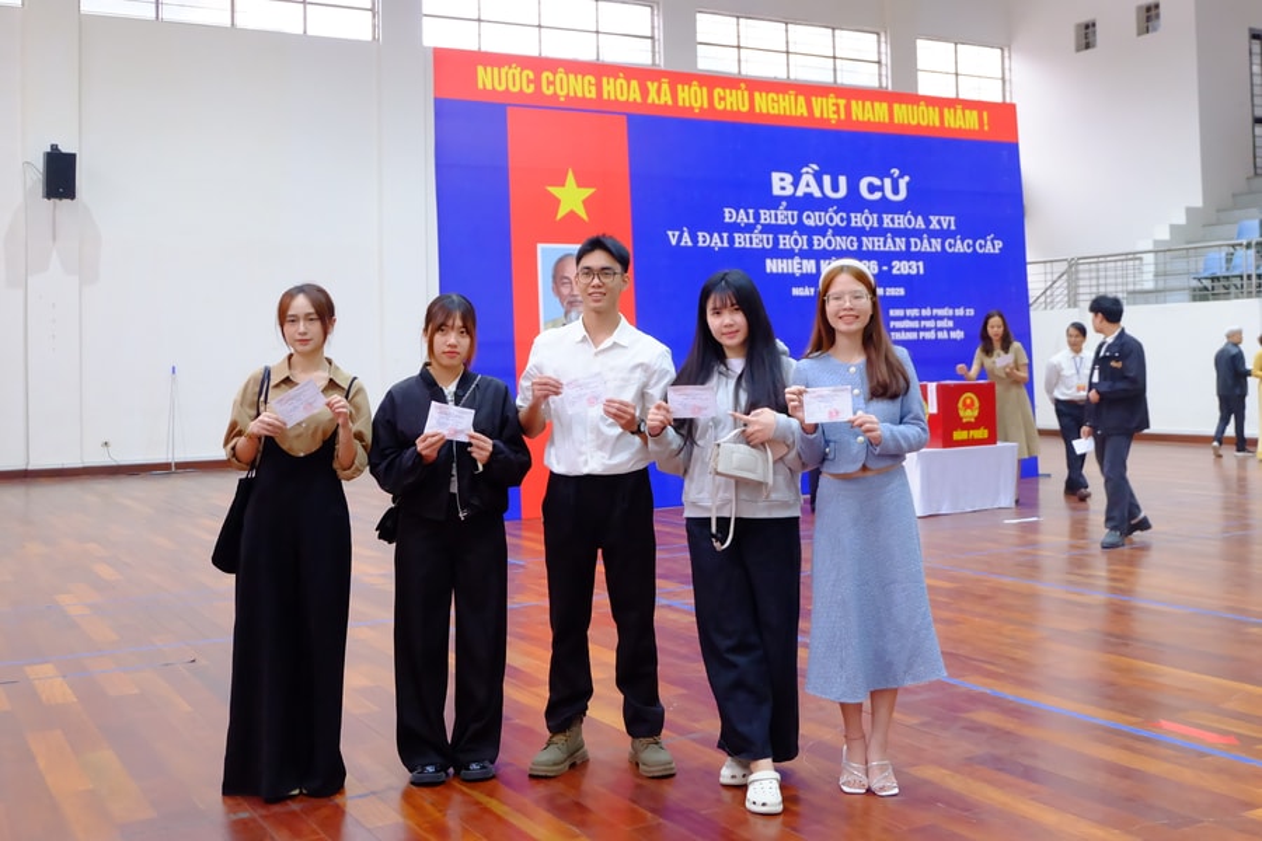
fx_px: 1122
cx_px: 631
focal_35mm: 32
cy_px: 420
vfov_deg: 41.1
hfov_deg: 58.7
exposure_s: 1/58
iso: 3200
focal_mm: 21.1
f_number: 4.5
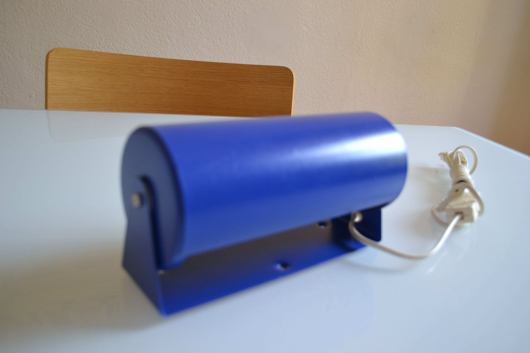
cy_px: 176
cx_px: 265
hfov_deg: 61.9
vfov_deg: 43.6
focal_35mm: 30
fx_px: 442
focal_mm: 20
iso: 400
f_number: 4
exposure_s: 1/60
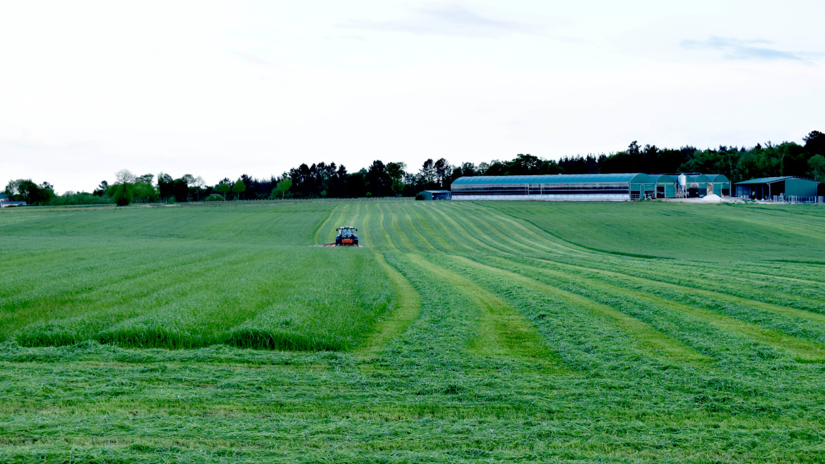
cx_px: 414
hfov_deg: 34.9
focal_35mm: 60
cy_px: 221
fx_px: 1312
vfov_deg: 20.0
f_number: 7.1
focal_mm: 38
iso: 400
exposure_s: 1/160
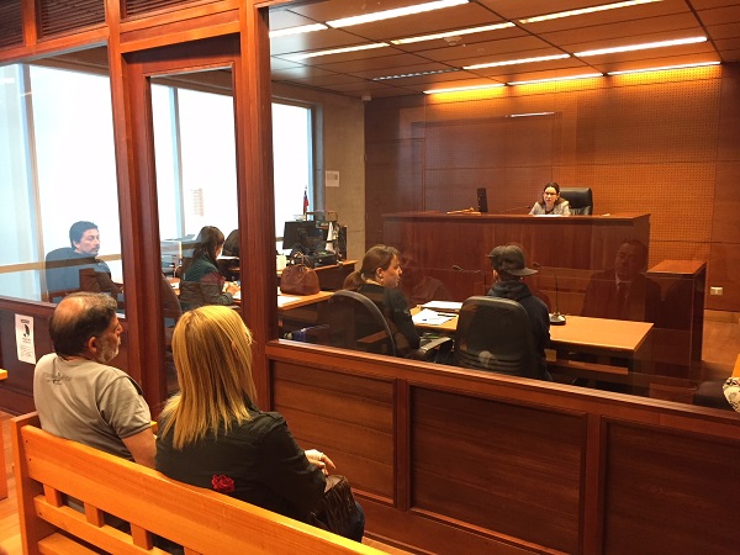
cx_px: 370
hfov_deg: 61.7
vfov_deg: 48.2
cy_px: 278
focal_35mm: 29
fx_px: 620
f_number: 2.2
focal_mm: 4.15
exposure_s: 1/20
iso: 250
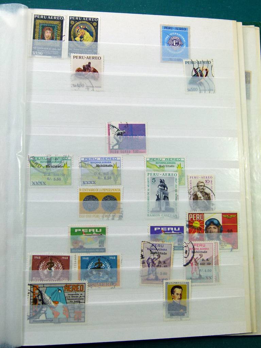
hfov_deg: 41.8
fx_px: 342
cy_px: 174
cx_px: 130
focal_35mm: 34
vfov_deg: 54.0
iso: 100
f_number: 4
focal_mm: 6.1
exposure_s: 1/100
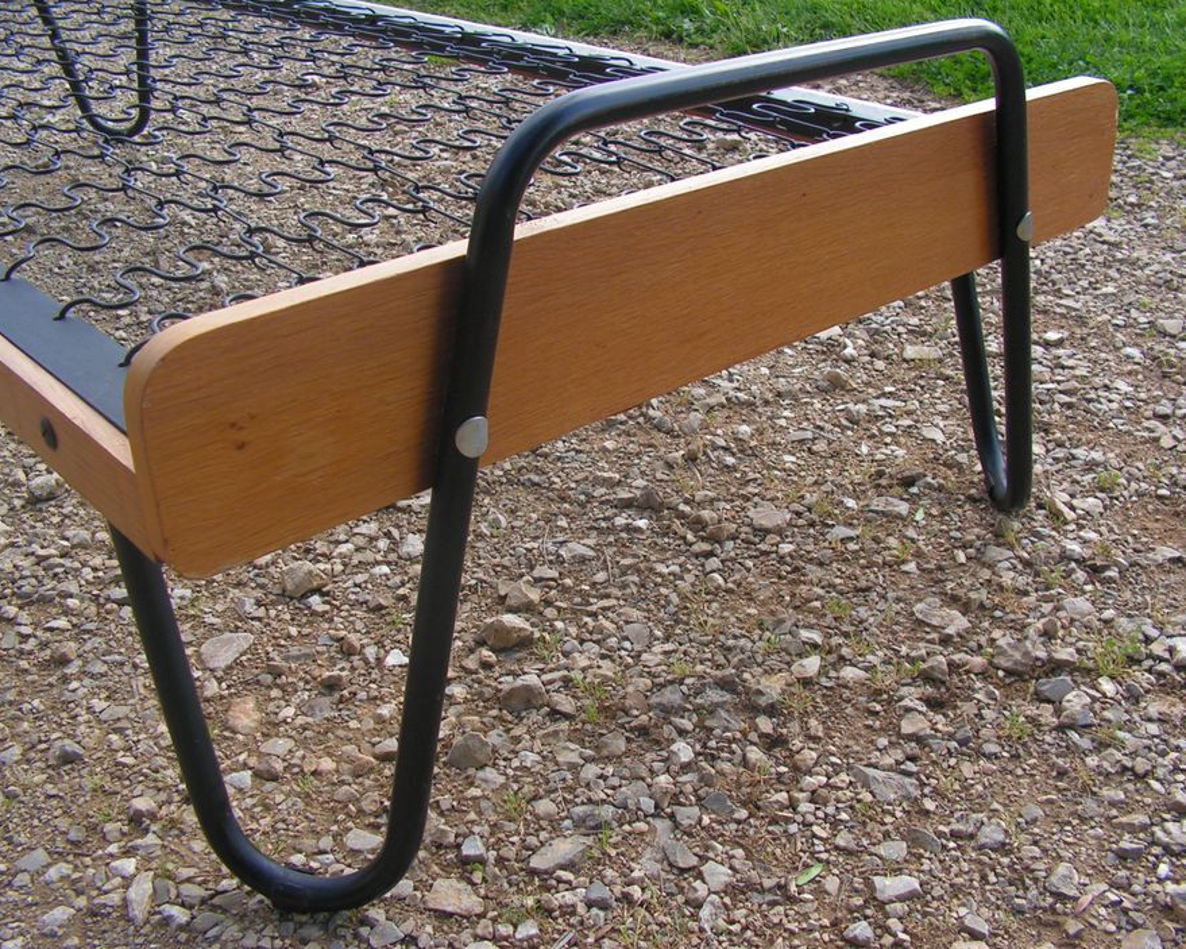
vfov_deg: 39.2
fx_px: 1334
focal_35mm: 38
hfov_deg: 47.9
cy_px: 480
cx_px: 638
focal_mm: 6
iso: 64
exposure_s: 1/200
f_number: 3.2
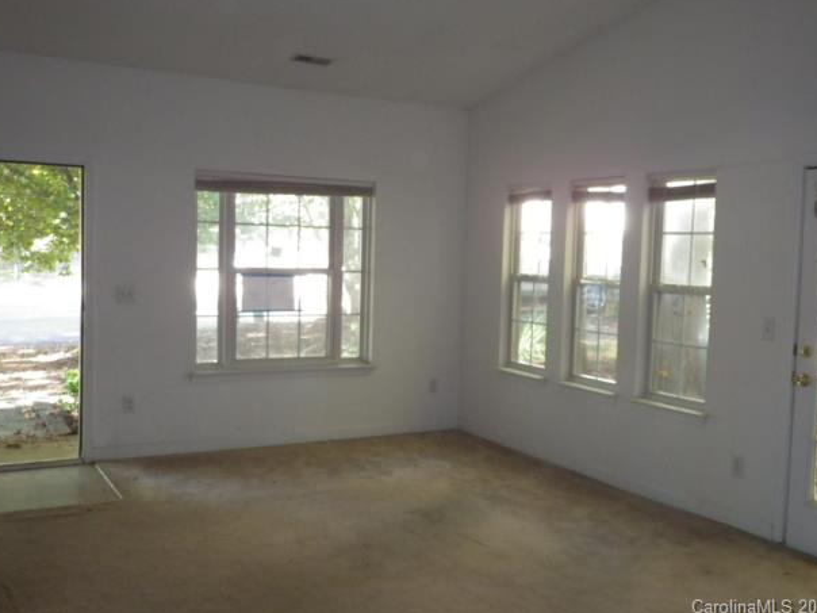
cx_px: 414
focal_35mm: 36
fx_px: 850
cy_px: 295
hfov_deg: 51.4
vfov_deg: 39.7
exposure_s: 1/50
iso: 640
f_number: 3.8
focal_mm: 6.1
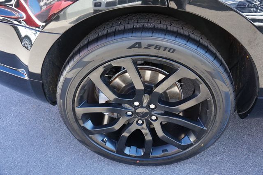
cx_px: 132
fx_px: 175
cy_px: 88
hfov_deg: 73.8
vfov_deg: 53.1
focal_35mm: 24
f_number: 4
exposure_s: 1/160
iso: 500
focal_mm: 16
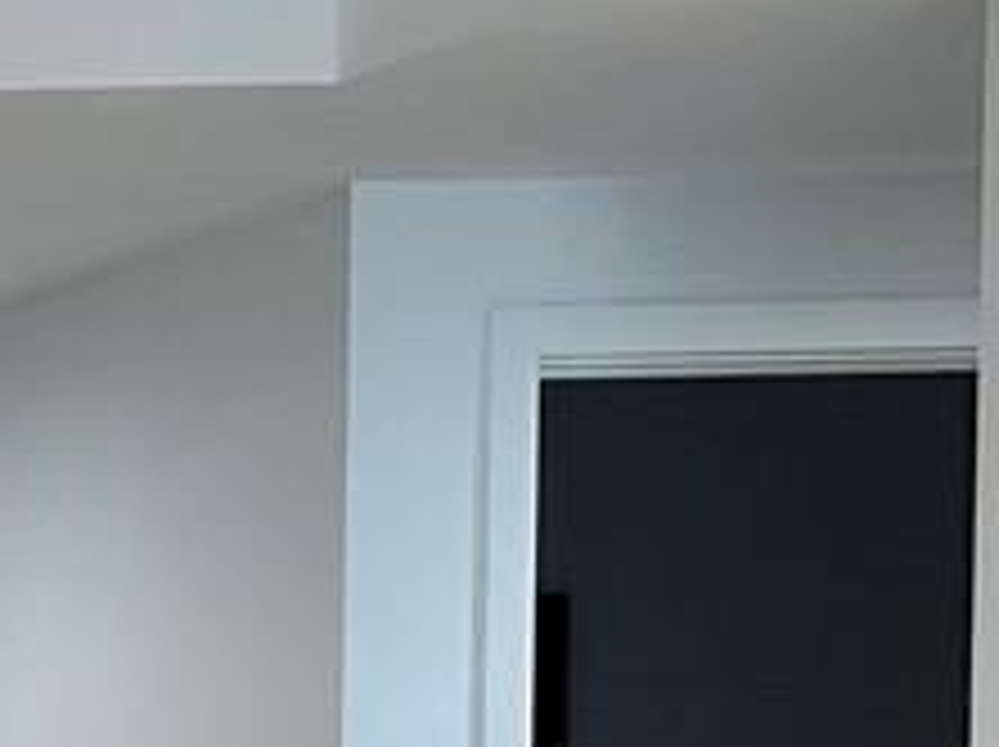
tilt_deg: -5.6
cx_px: -1692
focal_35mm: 173
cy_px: 1498
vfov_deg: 8.2
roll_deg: +1.8
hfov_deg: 9.6
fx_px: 4987
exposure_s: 1/120
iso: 100
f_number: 1.78
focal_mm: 6.86
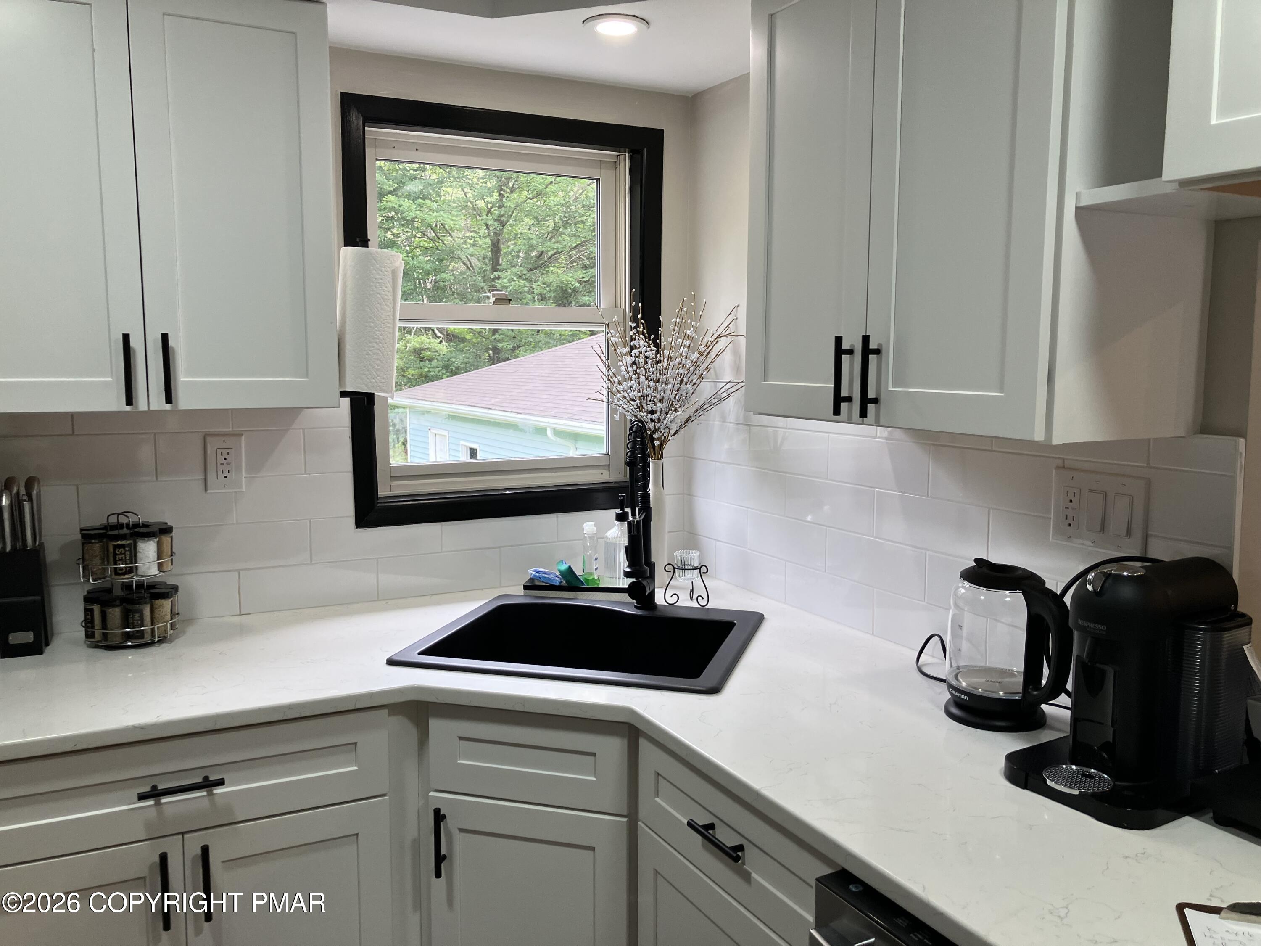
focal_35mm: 28
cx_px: 630
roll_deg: +0.7
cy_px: 473
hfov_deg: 63.4
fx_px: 1020
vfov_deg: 49.7
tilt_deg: -5.1
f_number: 1.8
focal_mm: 3.99
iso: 64
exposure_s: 1/120
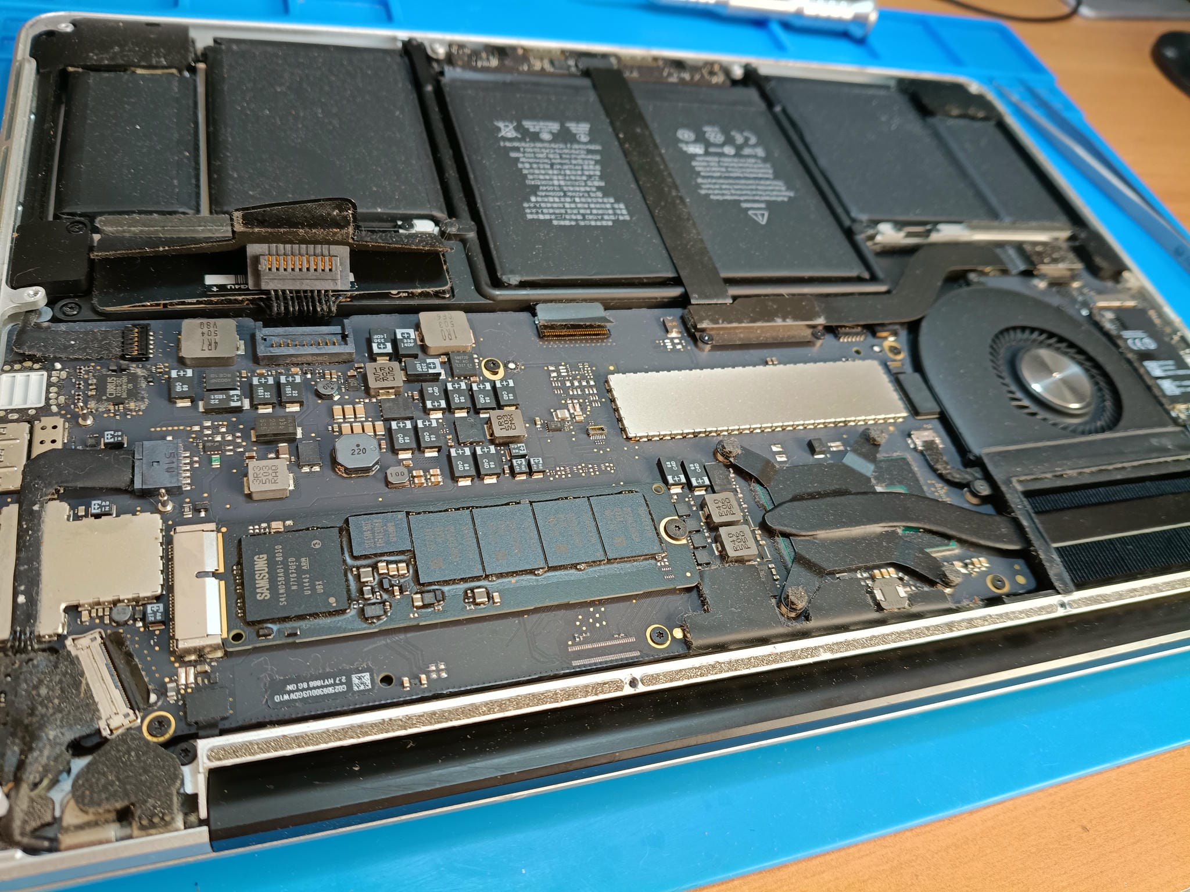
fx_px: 894
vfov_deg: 53.1
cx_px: 595
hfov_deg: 67.3
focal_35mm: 26
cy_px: 446
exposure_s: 1/50
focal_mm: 4.81
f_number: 1.8
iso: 326
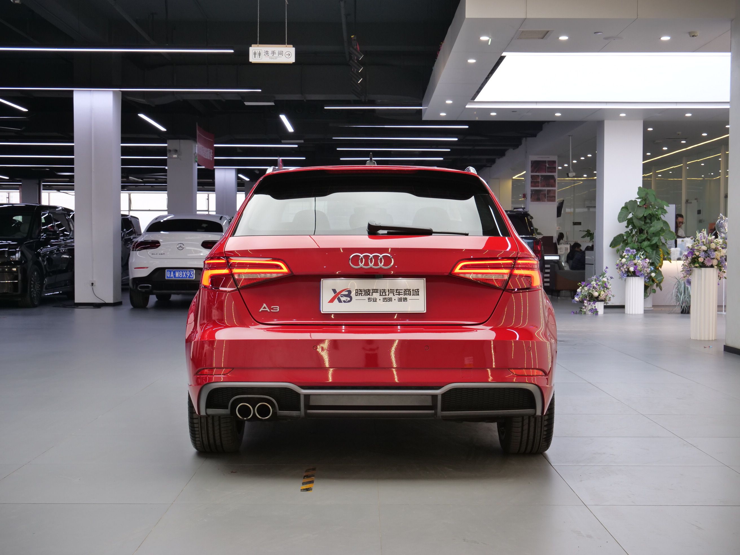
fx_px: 983
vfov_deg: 31.5
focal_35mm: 46
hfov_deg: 41.2
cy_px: 278
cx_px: 370
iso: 400
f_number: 5.6
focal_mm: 23
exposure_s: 1/40
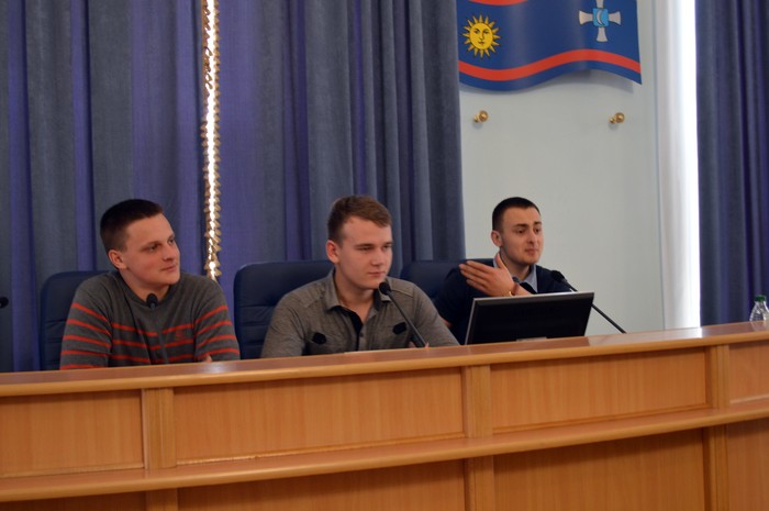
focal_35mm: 44
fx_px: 928
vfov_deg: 30.8
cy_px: 256
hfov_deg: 45.0
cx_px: 384
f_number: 4.5
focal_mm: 29
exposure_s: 1/15
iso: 800
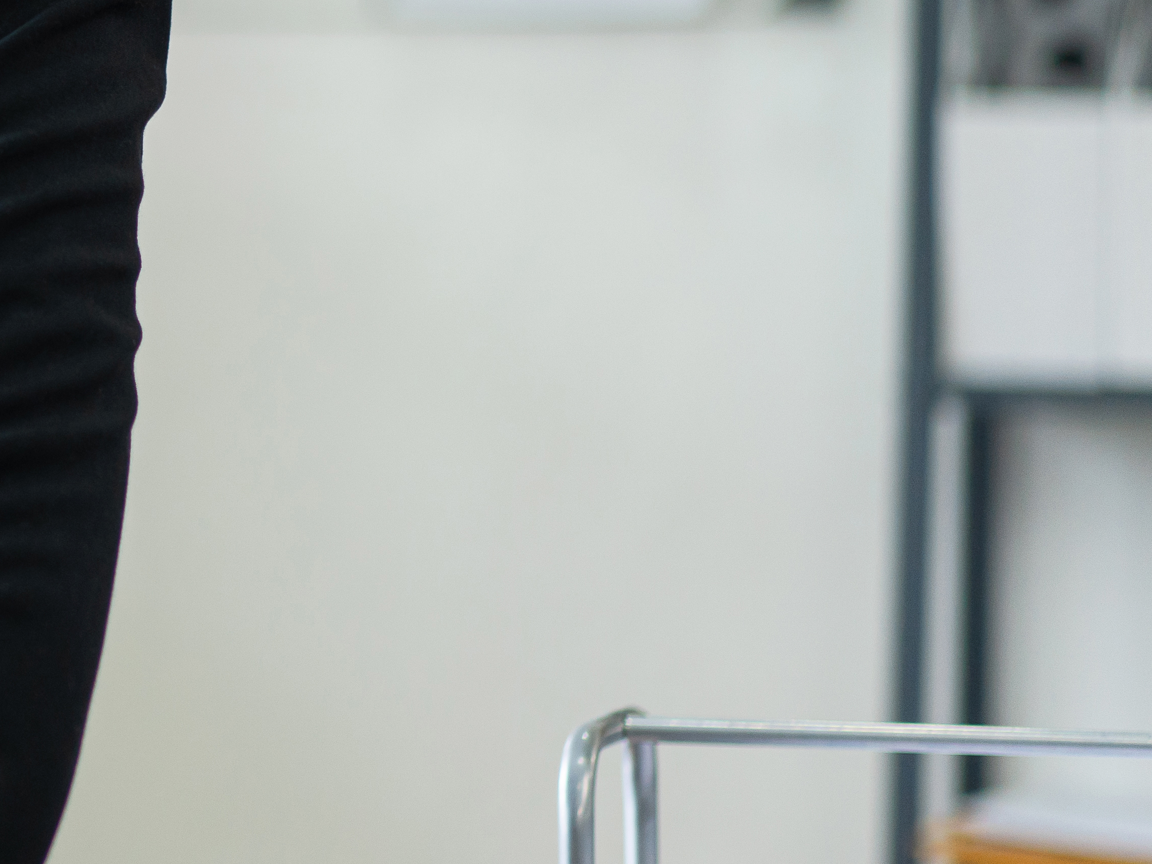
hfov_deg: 10.2
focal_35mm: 185
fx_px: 6157
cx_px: -785
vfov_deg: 8.0
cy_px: 29
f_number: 2
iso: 320
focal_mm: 55
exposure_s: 1/250
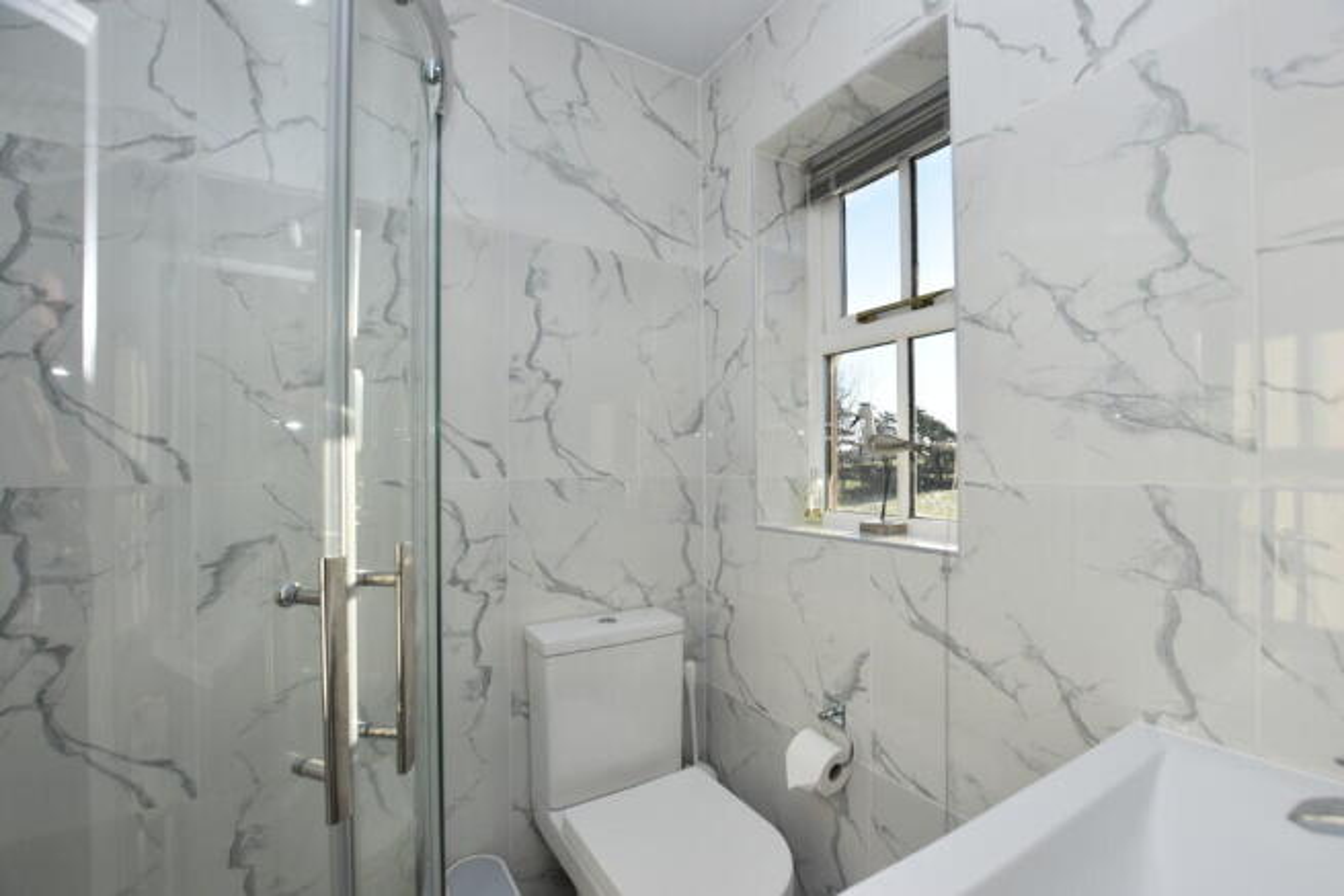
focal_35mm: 15
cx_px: 672
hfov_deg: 100.4
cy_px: 448
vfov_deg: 77.4
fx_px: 560
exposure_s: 1/160
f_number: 6.3
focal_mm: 10
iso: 100
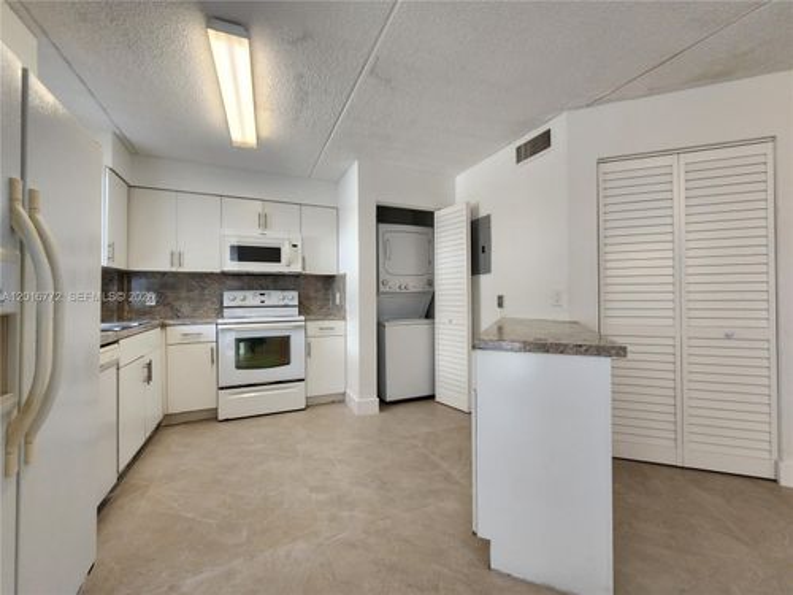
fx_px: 298
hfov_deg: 106.2
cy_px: 298
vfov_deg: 89.9
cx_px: 396
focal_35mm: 13
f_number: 2.2
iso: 160
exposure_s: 1/60
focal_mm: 2.2
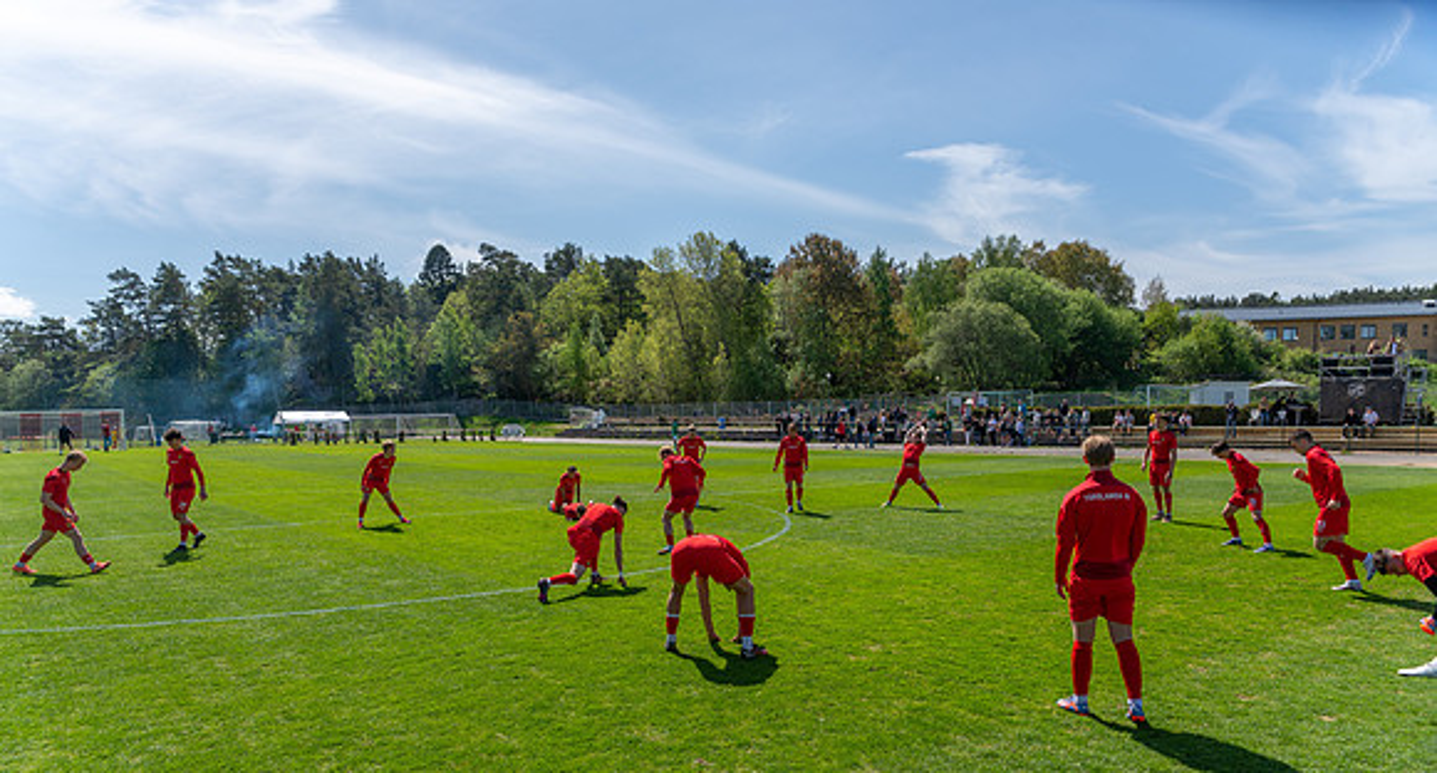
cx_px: 718
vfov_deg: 43.6
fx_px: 958
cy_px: 480
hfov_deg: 73.7
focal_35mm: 25
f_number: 4
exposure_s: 1/800
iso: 100
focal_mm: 24
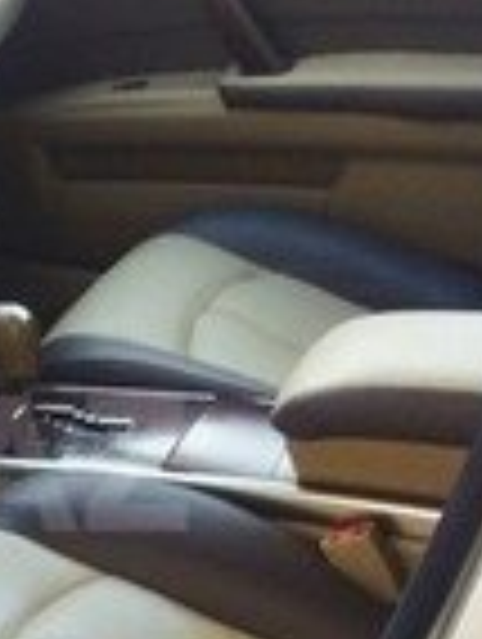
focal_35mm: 101
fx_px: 1870
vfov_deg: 19.3
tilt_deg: -31.8
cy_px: 464
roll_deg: +4.7
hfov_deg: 13.7
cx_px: -275
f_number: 2.2
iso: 64
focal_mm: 4.15
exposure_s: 1/100
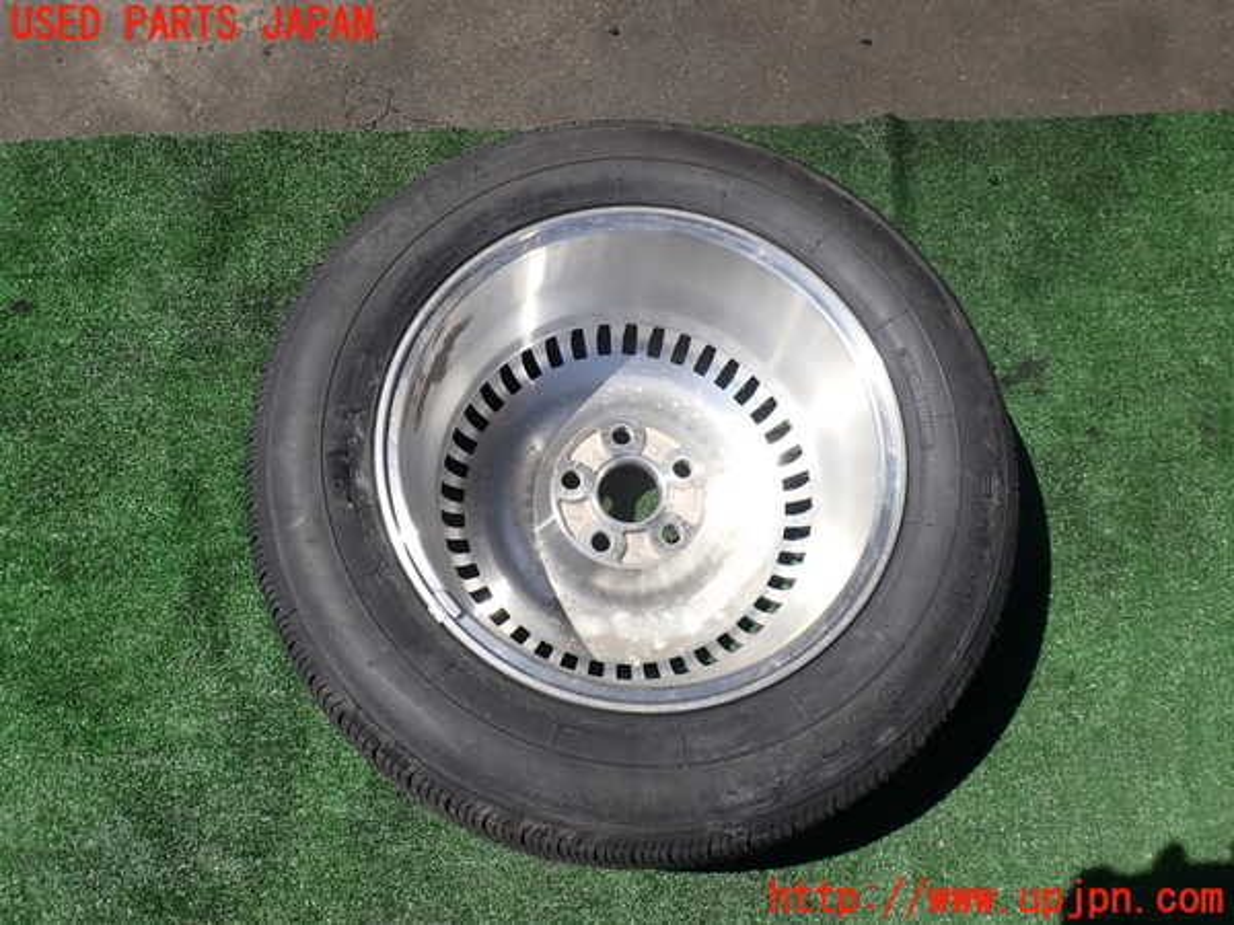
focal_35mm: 30
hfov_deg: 60.0
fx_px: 1069
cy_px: 462
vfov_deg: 46.8
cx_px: 617
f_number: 9
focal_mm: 5.4
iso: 100
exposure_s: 1/160
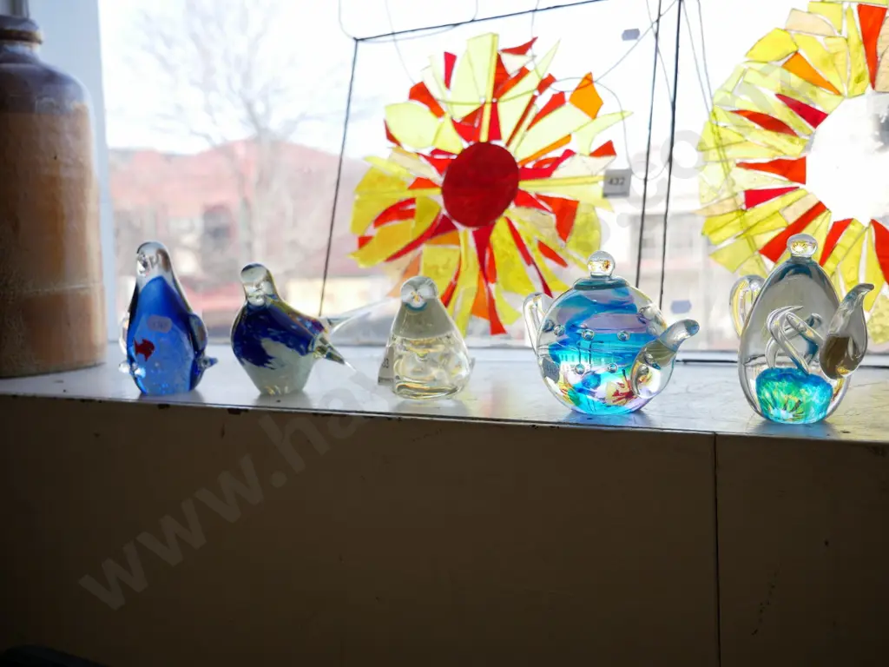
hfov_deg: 42.9
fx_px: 1130
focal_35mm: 44
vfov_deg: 32.9
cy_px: 334
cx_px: 444
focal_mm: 22
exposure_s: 1/200
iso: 200
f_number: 4.2
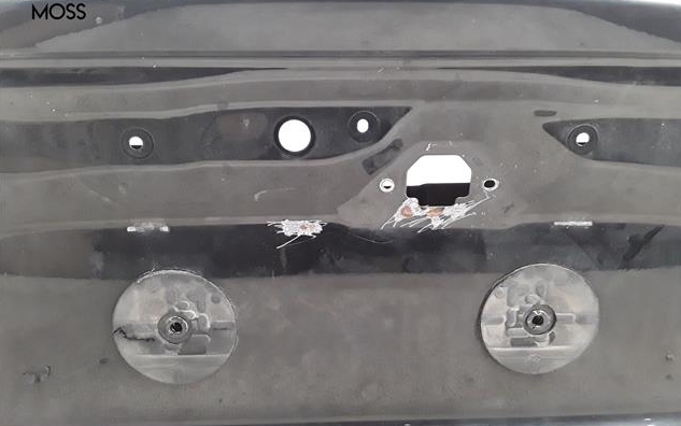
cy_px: 218
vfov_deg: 41.9
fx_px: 557
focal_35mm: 30
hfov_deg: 62.9
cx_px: 342
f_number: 1.9
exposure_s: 1/25
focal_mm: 2.91
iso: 200
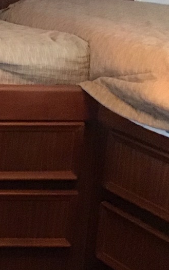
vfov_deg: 20.4
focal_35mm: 102
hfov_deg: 12.3
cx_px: -67
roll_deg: -0.9
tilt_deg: -15.1
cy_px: 104
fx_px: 751
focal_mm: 3.3
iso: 640
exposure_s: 1/15
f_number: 2.4
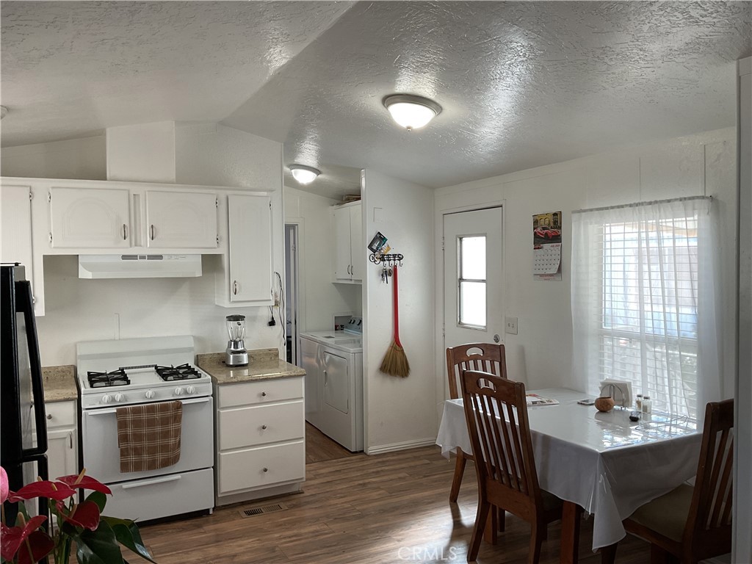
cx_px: 376
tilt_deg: -2.7
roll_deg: -0.1
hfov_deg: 61.7
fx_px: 630
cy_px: 282
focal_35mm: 29
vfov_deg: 48.2
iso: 40
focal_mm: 3
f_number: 1.8
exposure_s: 1/60
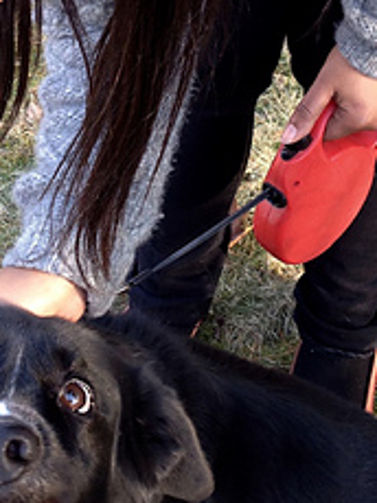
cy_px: 48
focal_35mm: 92
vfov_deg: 20.9
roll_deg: +2.3
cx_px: 153
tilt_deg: -36.0
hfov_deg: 16.0
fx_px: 1338
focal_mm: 4.12
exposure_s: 1/40
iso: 64
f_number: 2.4
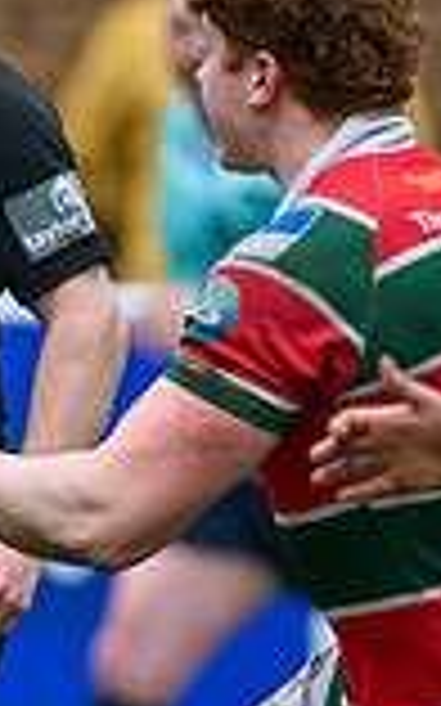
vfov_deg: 0.9
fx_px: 42768
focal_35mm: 2222
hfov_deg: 0.6
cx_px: -983
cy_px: 674
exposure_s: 1/2000
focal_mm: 400
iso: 3200
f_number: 3.5
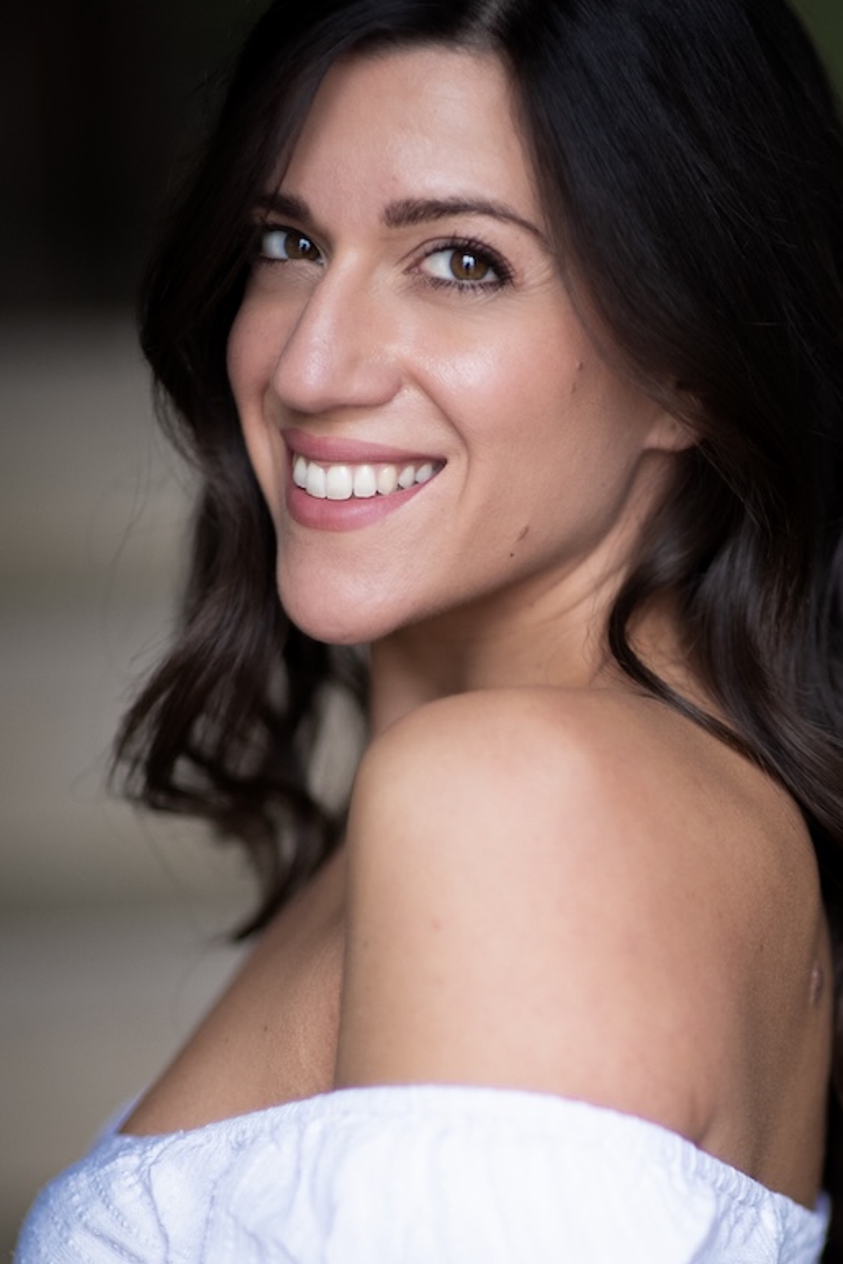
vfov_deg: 14.5
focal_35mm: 141
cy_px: 802
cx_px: 647
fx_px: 4950
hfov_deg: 9.7
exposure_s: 1/200
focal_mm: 85
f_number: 1.4
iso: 400
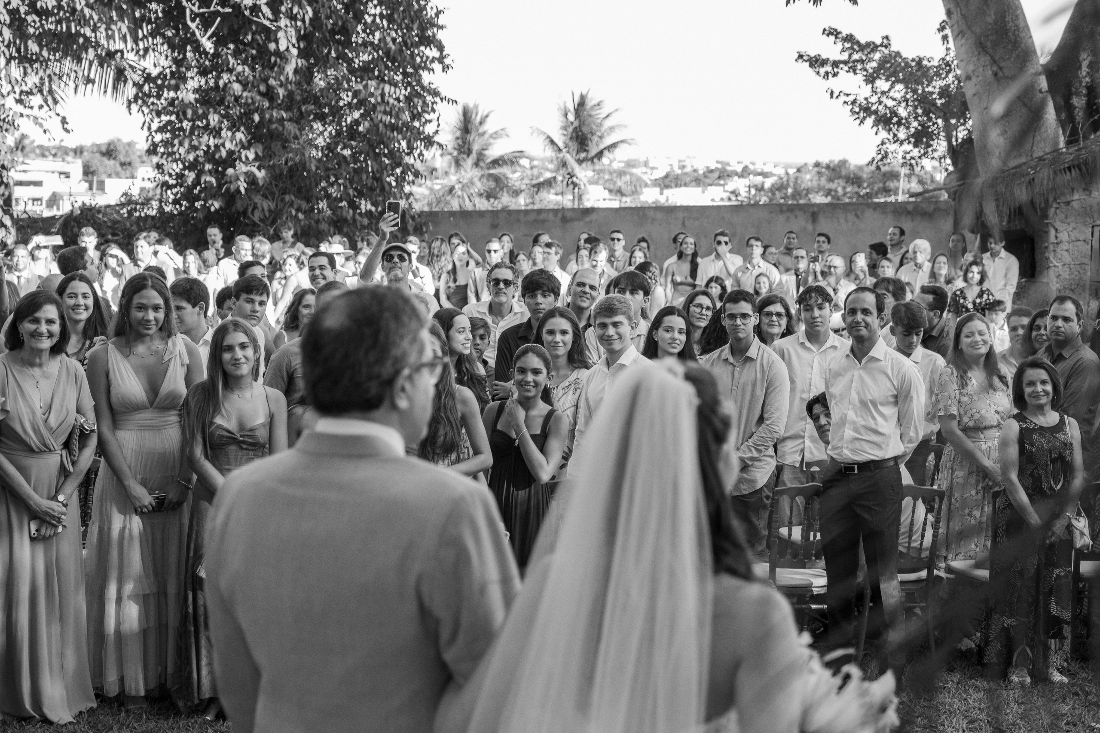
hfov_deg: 33.4
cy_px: 366
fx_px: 1833
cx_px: 550
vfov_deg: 22.6
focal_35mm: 60
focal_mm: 40.1
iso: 500
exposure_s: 1/500
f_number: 2.8
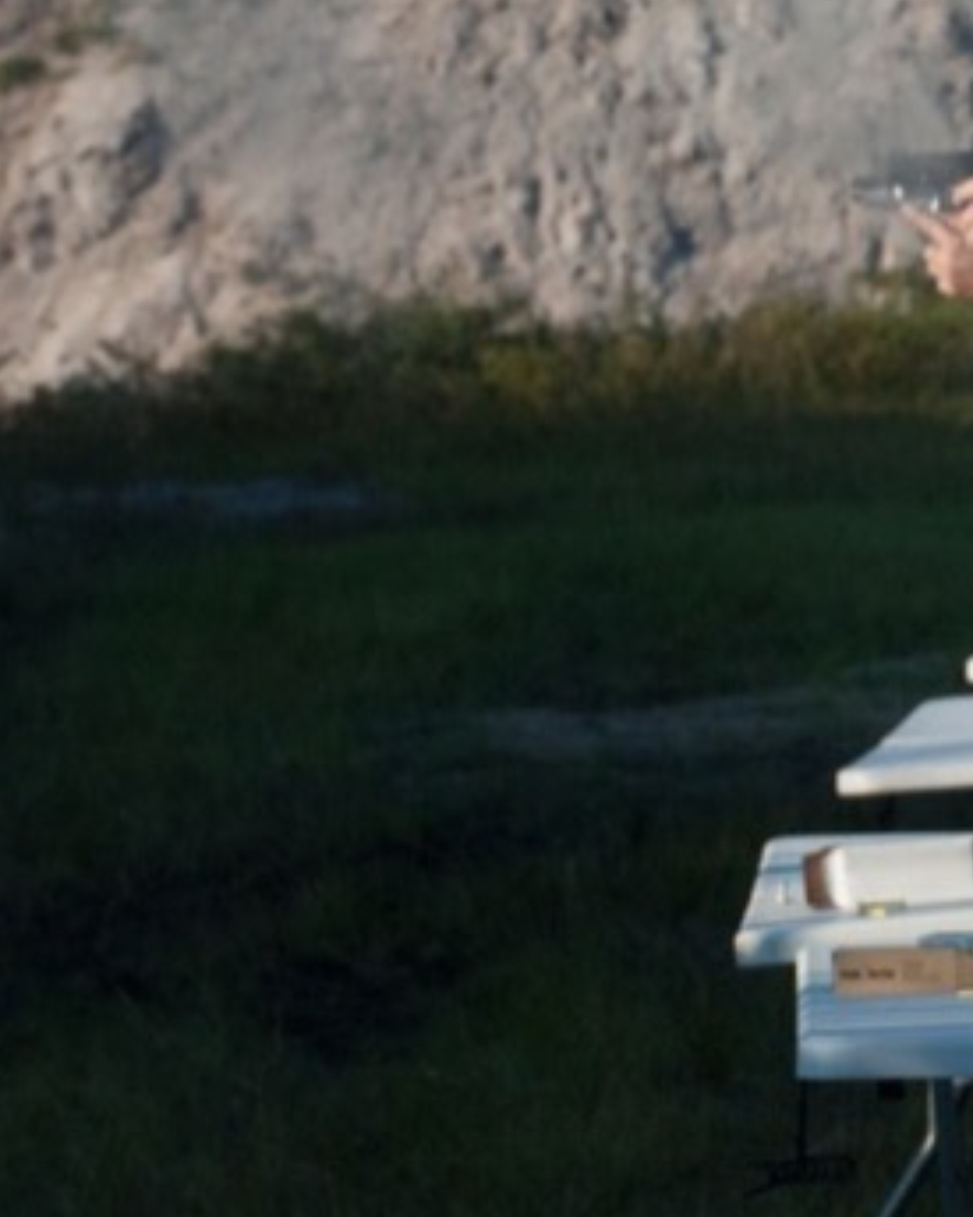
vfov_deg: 5.7
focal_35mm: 340
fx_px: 12244
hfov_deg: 4.5
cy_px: 279
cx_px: 1564
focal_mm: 130
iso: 2500
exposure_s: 1/2000
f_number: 13
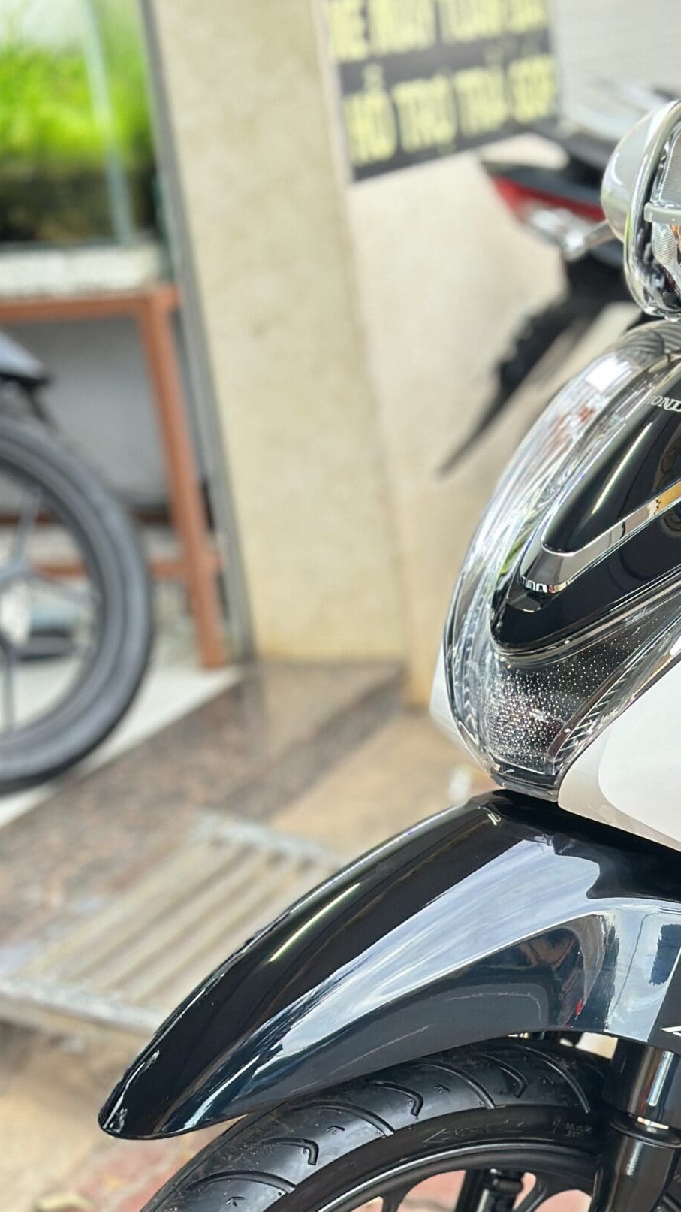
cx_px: 681
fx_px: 2665
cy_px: 916
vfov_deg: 25.3
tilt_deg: -18.5
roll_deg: +5.6
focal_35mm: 83
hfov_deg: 14.3
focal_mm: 6.86
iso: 250
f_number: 1.78
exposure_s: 1/60
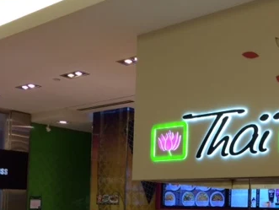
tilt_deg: +3.8
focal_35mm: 56
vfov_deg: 25.5
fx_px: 452
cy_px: 181
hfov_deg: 33.9
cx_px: 194
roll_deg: -2.3
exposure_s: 1/30
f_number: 2.2
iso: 32
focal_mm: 4.15
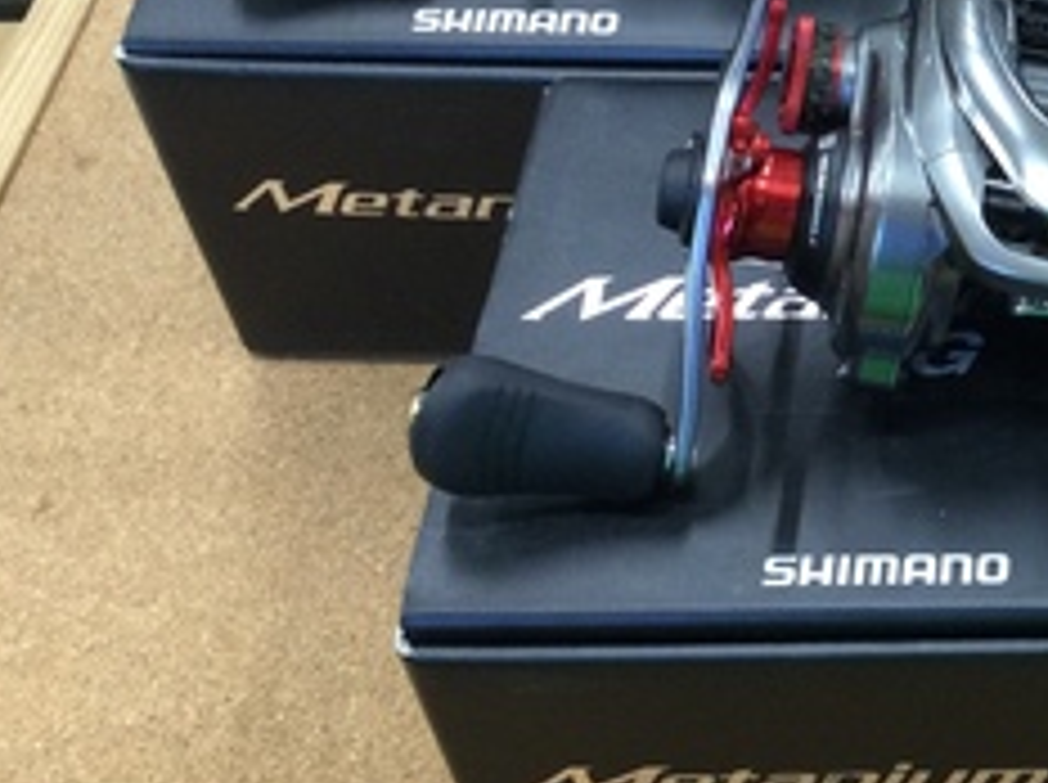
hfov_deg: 22.2
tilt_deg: -48.5
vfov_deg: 18.4
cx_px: 1327
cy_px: 297
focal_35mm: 80
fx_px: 2418
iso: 80
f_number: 2.4
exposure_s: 1/30
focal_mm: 3.3
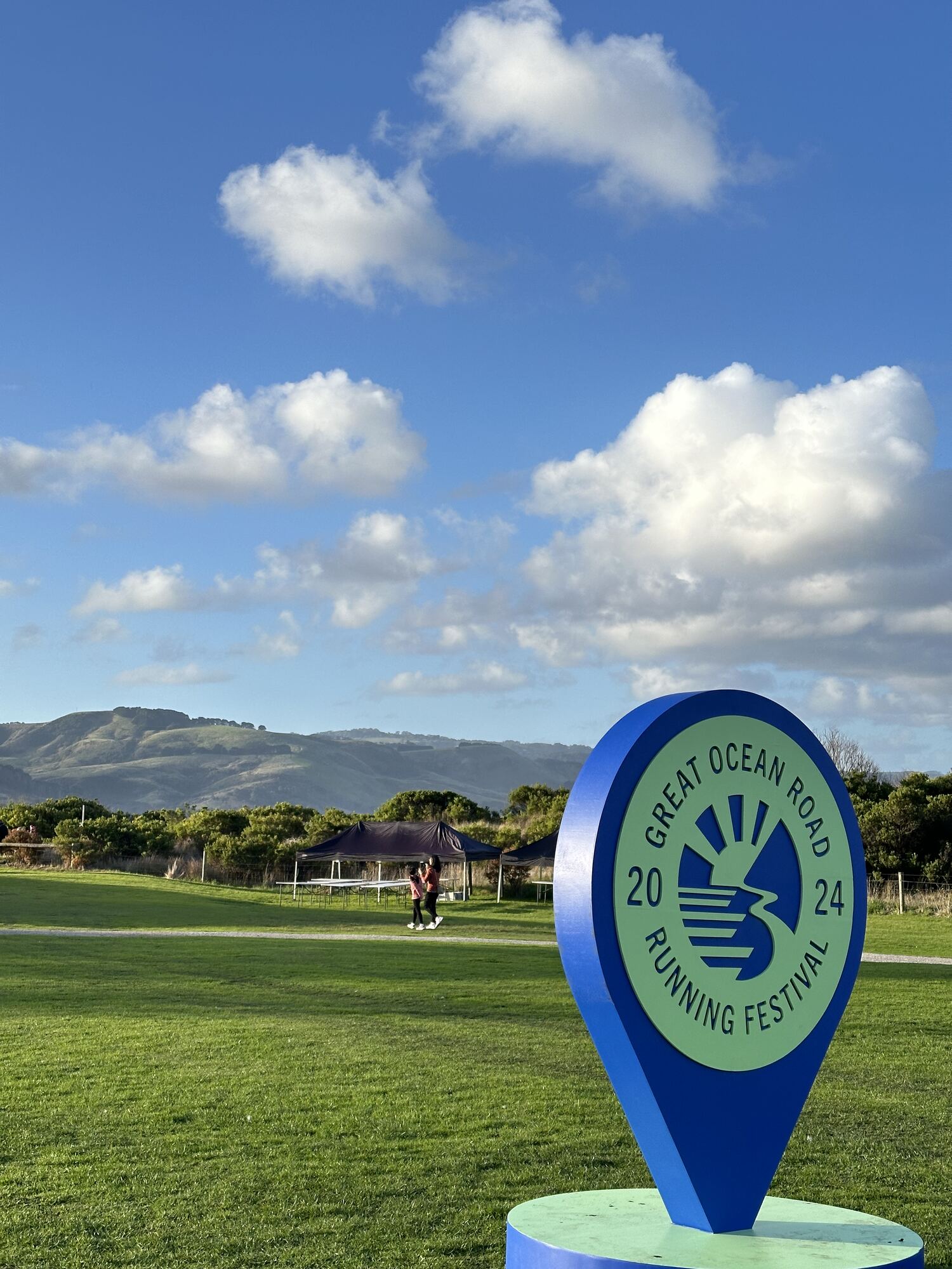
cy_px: 634
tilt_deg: +7.1
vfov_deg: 39.7
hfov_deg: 30.3
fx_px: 1760
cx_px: 476
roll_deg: -1.1
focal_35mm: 48
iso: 64
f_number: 1.78
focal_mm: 6.86
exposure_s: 1/2410
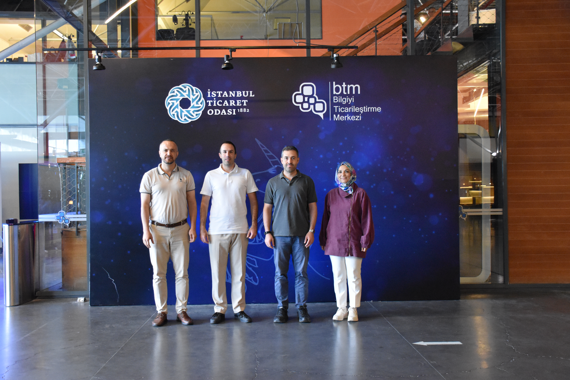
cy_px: 190
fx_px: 570
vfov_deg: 36.9
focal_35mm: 36
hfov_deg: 53.1
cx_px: 285
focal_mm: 24
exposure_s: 1/60
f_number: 3.8
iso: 4500
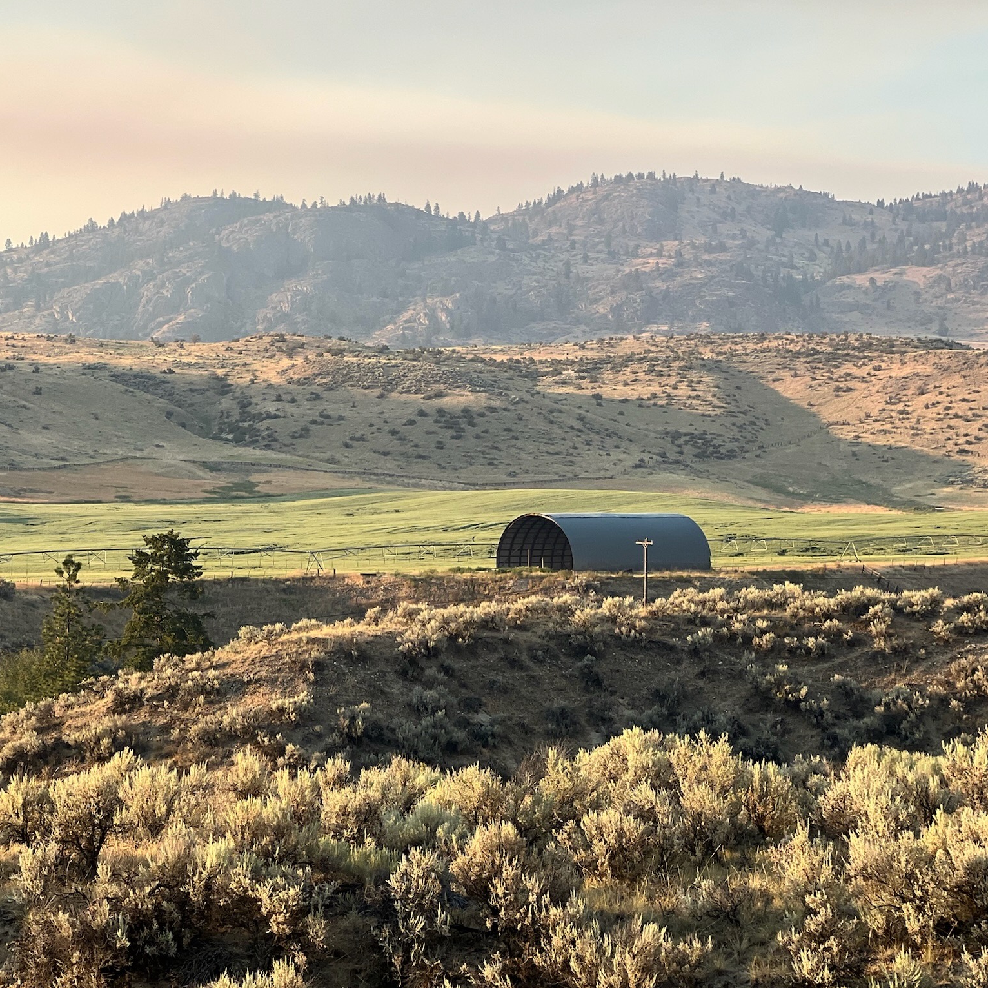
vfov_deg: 19.1
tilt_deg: +2.2
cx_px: 451
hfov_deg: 19.1
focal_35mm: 91
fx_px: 2939
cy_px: 493
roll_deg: -0.9
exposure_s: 1/272
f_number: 2.8
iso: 32
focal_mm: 9
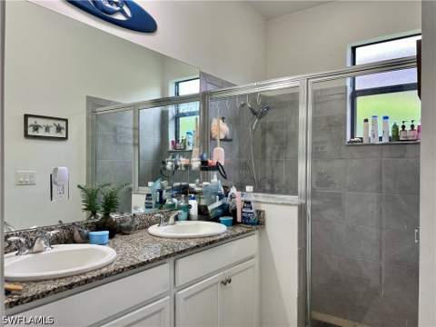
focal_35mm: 26
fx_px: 327
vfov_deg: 53.1
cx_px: 218
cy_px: 164
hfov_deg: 67.3
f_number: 1.5
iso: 80
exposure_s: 1/120
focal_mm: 5.7
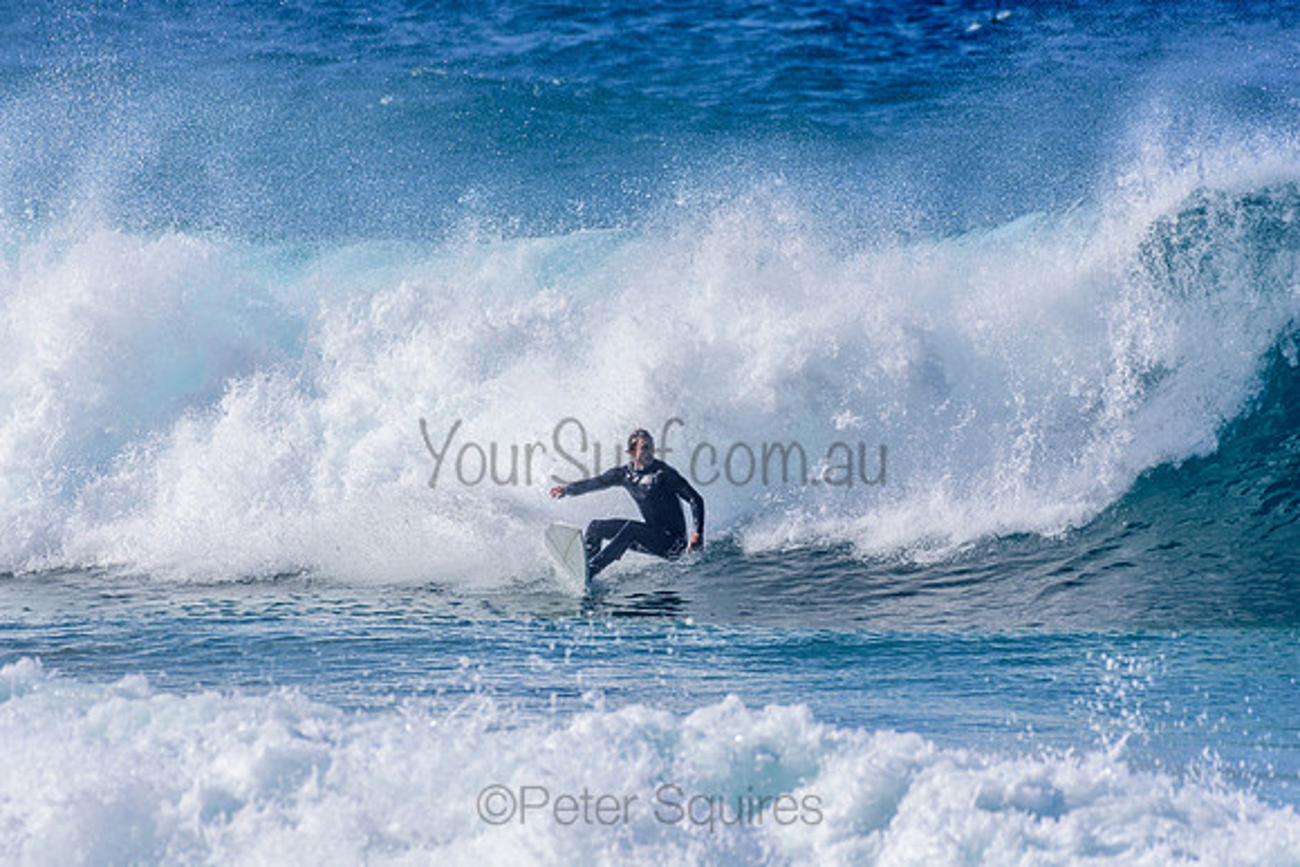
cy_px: 434
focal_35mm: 750
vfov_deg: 1.8
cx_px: 650
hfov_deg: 2.7
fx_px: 27088
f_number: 5.6
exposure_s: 1/2000
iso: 200
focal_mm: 500
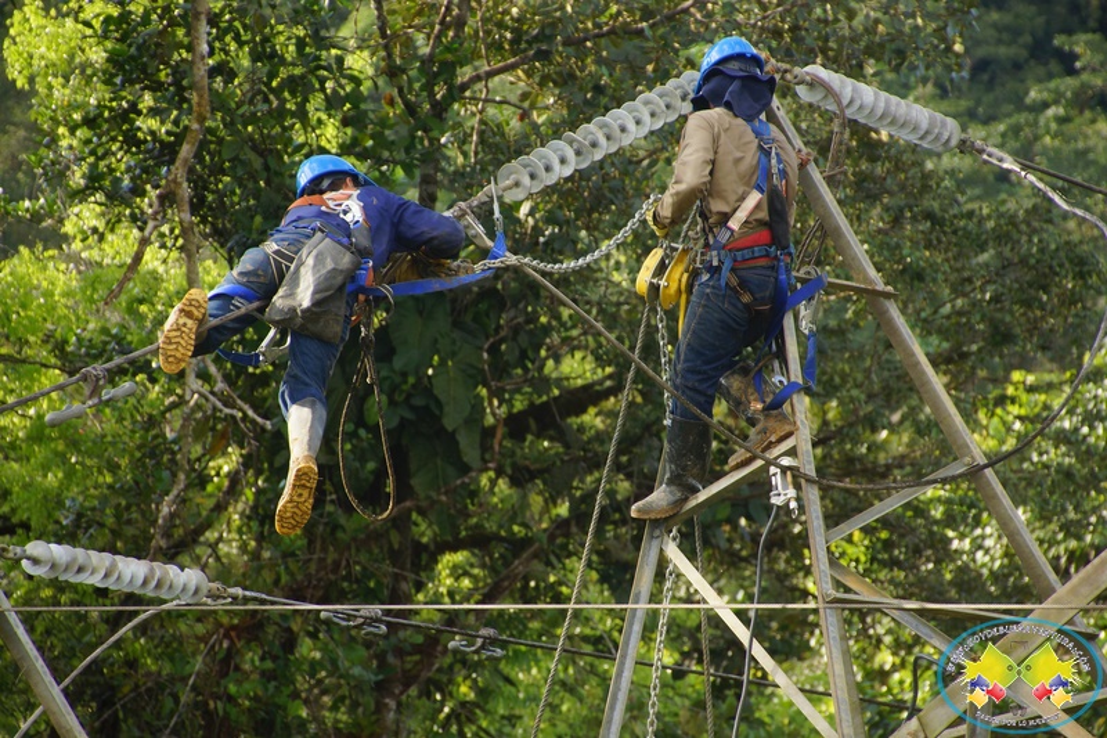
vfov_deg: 4.6
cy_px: 369
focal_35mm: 300
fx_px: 9223
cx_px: 554
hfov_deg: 6.9
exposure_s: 1/250
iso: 400
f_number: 8
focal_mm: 200
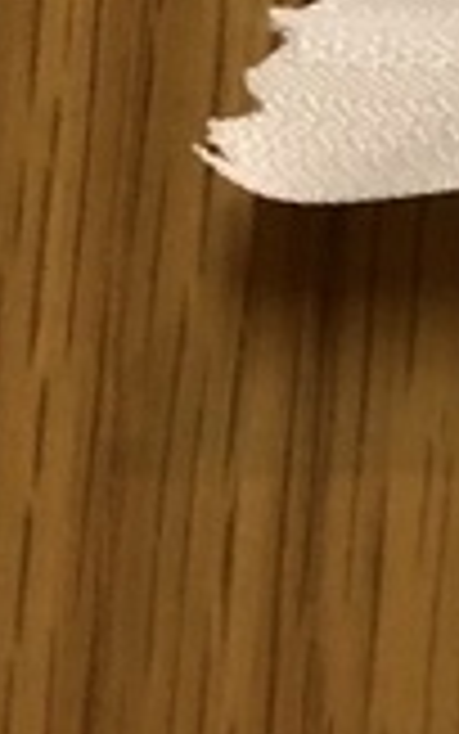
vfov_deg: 14.3
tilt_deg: -86.0
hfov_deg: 7.0
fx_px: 2920
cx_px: 1778
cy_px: 248
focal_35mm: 146
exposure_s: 1/15
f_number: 1.8
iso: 100
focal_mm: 4
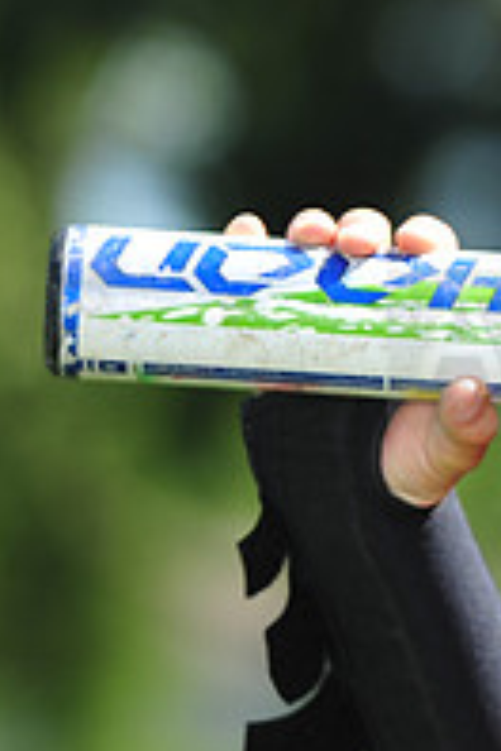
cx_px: 1025
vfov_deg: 4.3
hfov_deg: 2.8
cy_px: 319
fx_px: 10103
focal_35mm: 484
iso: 200
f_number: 4.5
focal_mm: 165
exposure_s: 1/640
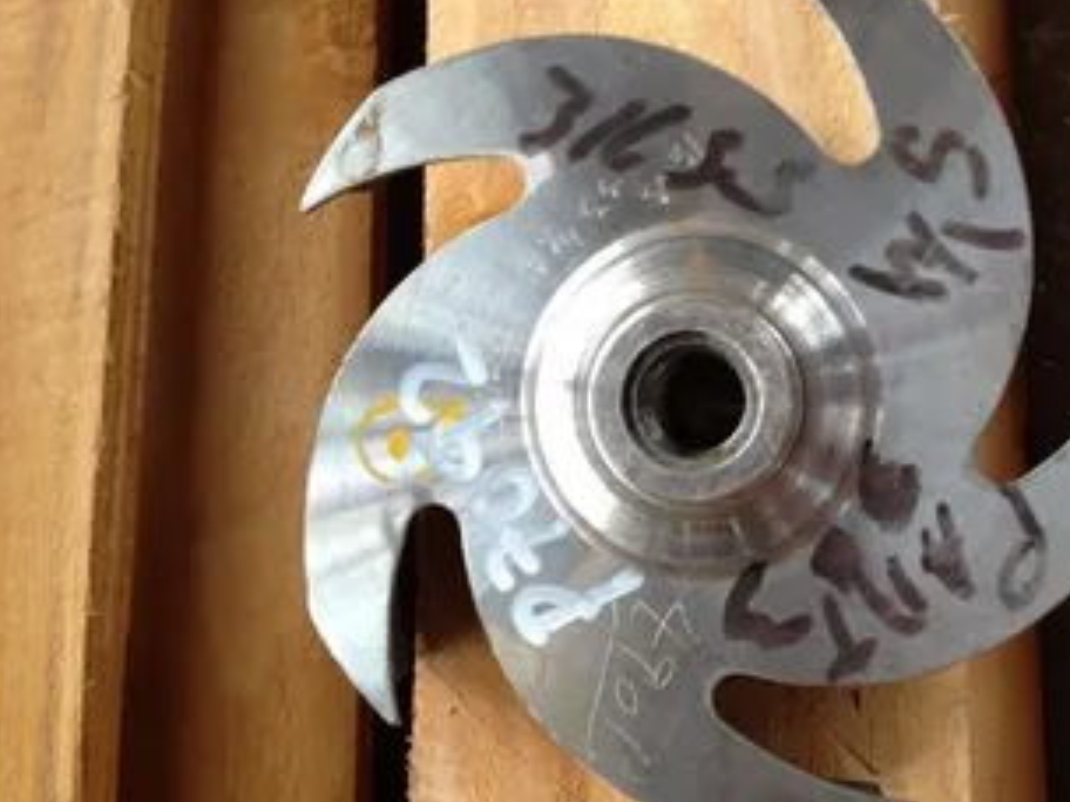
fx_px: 1422
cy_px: 401
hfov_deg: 40.8
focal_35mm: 46
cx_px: 697
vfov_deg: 31.5
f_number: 2.4
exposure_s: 1/20
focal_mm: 4.28
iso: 50
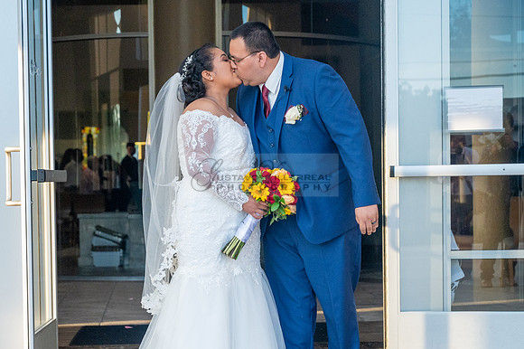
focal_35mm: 88
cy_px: 241
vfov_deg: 15.4
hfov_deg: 23.0
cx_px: 199
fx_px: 1287
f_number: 4
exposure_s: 1/3200
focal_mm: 64
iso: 2500
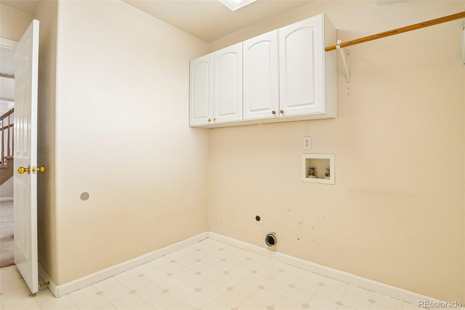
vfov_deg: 72.0
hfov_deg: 95.0
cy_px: 155
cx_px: 232
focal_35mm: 16
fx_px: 213
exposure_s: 1/30
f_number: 8
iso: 160
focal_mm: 11
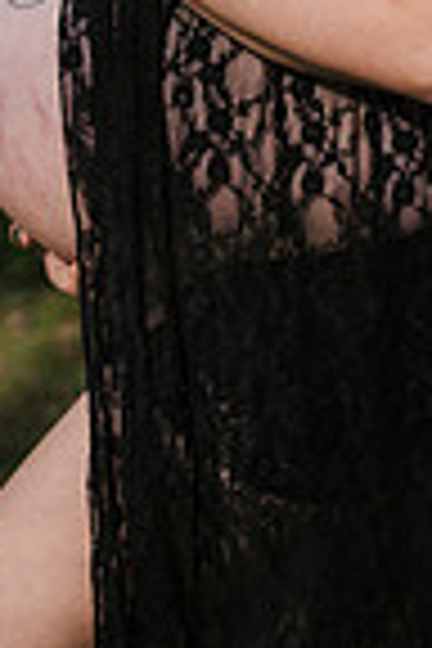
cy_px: -292
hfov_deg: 8.8
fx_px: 2808
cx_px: 176
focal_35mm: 156
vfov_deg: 12.6
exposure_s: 1/1600
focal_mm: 50
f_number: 2
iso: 100
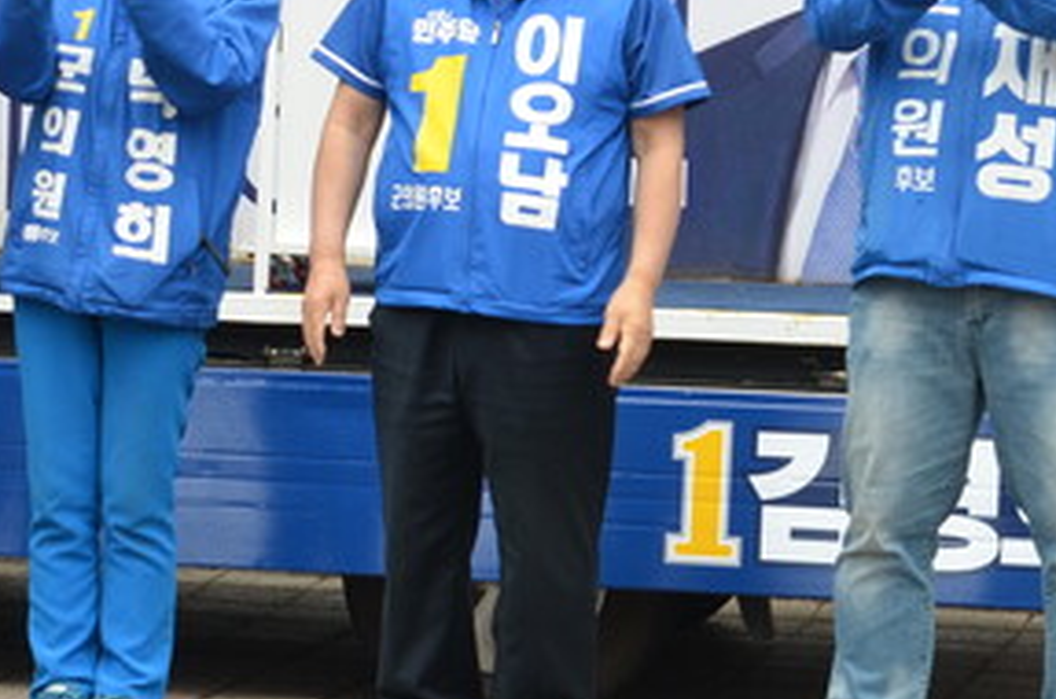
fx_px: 7346
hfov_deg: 8.1
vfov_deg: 5.4
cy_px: 191
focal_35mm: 251
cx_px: -442
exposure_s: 1/125
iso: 200
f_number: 5.6
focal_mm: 50
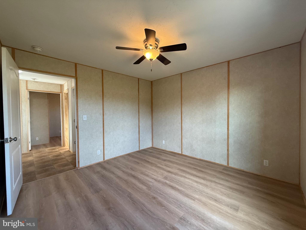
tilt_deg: -1.2
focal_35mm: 14
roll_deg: +0.1
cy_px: 115
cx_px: 153
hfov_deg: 102.1
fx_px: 124
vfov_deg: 85.7
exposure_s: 1/120
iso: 200
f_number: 2.2
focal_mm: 2.22
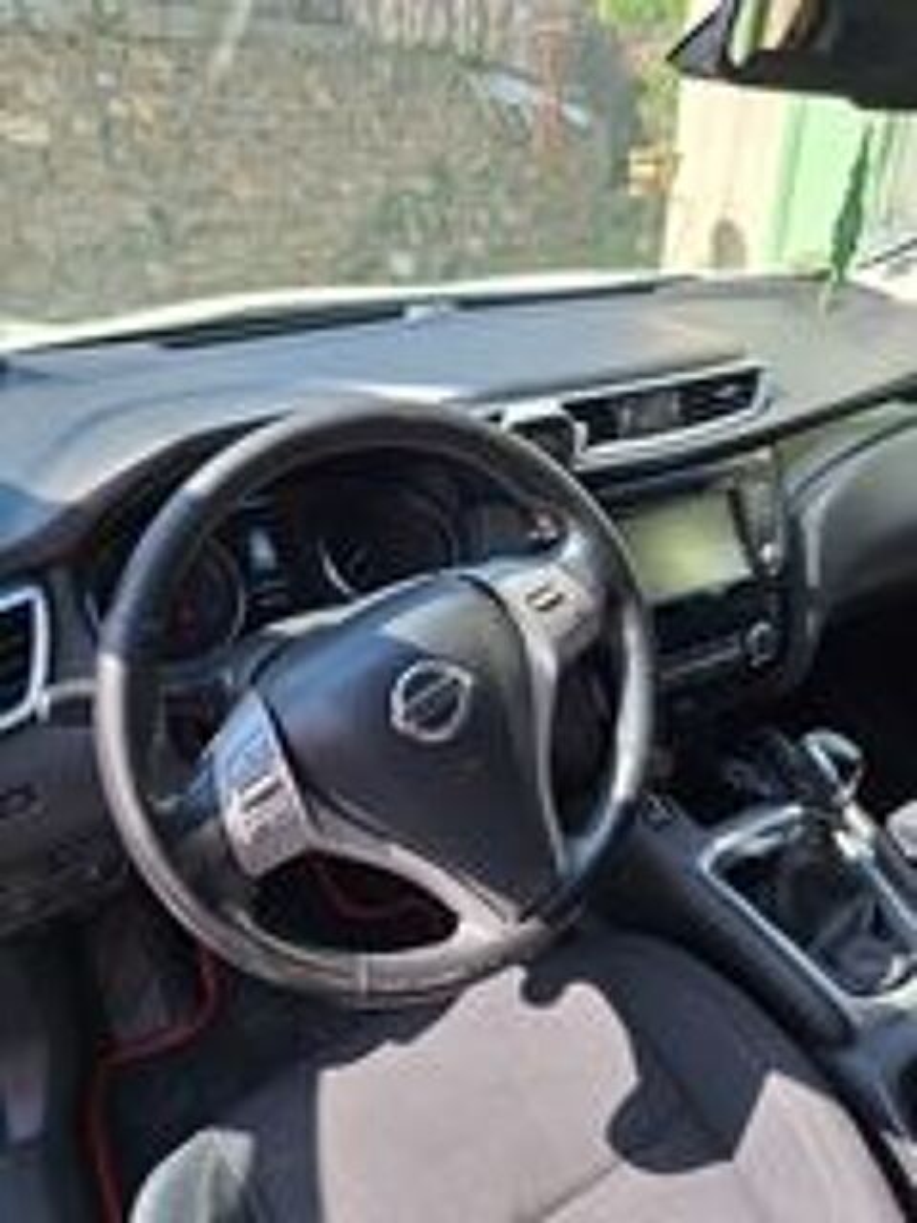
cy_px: 612
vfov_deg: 73.9
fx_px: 812
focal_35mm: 23
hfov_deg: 58.9
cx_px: 458
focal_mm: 5.54
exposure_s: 1/420
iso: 40
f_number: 1.8
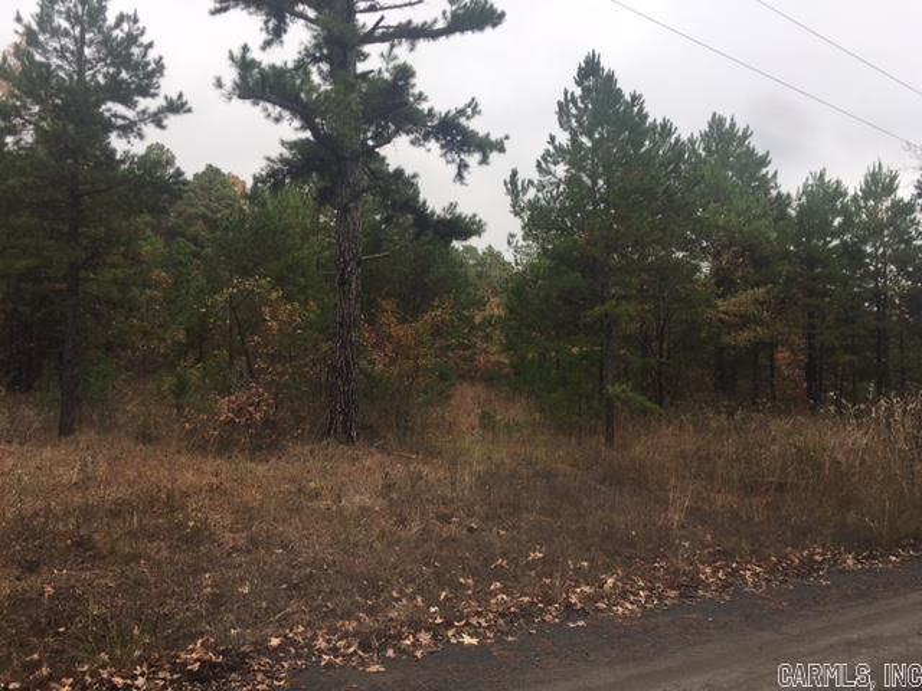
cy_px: 346
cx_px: 461
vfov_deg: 48.2
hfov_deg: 61.7
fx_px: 772
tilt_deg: +3.8
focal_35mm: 29
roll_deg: +0.2
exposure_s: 1/493
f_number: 2.2
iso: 25
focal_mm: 4.15
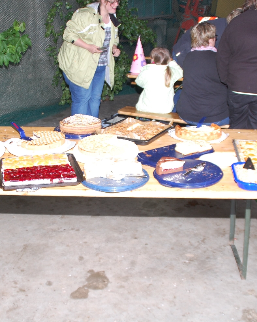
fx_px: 447
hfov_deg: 32.1
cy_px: 161
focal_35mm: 47
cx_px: 112
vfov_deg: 39.5
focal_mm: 22
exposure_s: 1/60
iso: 400
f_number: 4
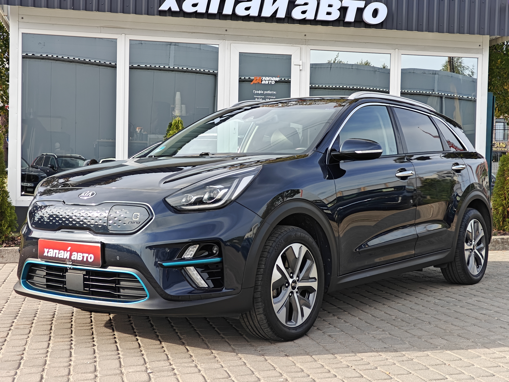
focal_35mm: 47
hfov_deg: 40.4
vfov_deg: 30.9
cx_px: 254
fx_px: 691
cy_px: 191
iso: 50
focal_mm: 7.08
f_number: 2
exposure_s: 1/474
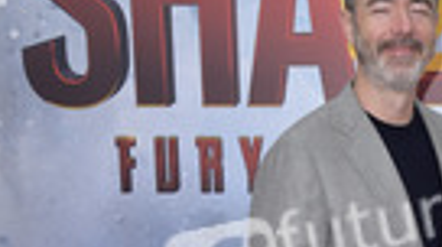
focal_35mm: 139
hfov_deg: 15.2
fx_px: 1627
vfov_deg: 8.4
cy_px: 429
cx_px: 427
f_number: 6.3
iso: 320
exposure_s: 1/250
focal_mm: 45
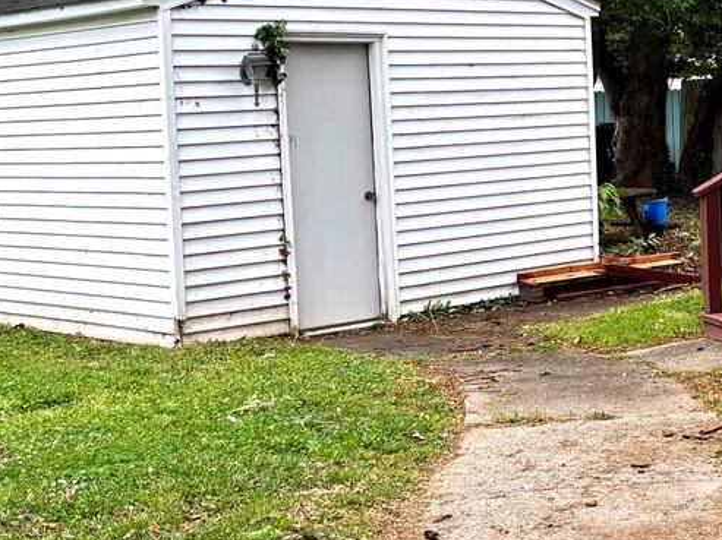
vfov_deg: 19.2
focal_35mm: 76
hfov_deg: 24.5
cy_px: 143
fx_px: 1584
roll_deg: +1.7
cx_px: 722
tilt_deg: -1.7
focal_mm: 5.96
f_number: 1.6
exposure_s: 1/262
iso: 40
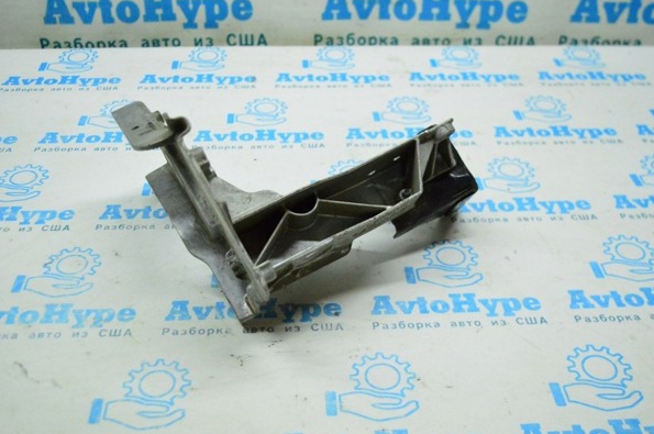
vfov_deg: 30.7
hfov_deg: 45.0
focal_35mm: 44
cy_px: 210
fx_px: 790
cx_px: 318
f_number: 4
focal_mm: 27
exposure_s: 1/800
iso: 6400
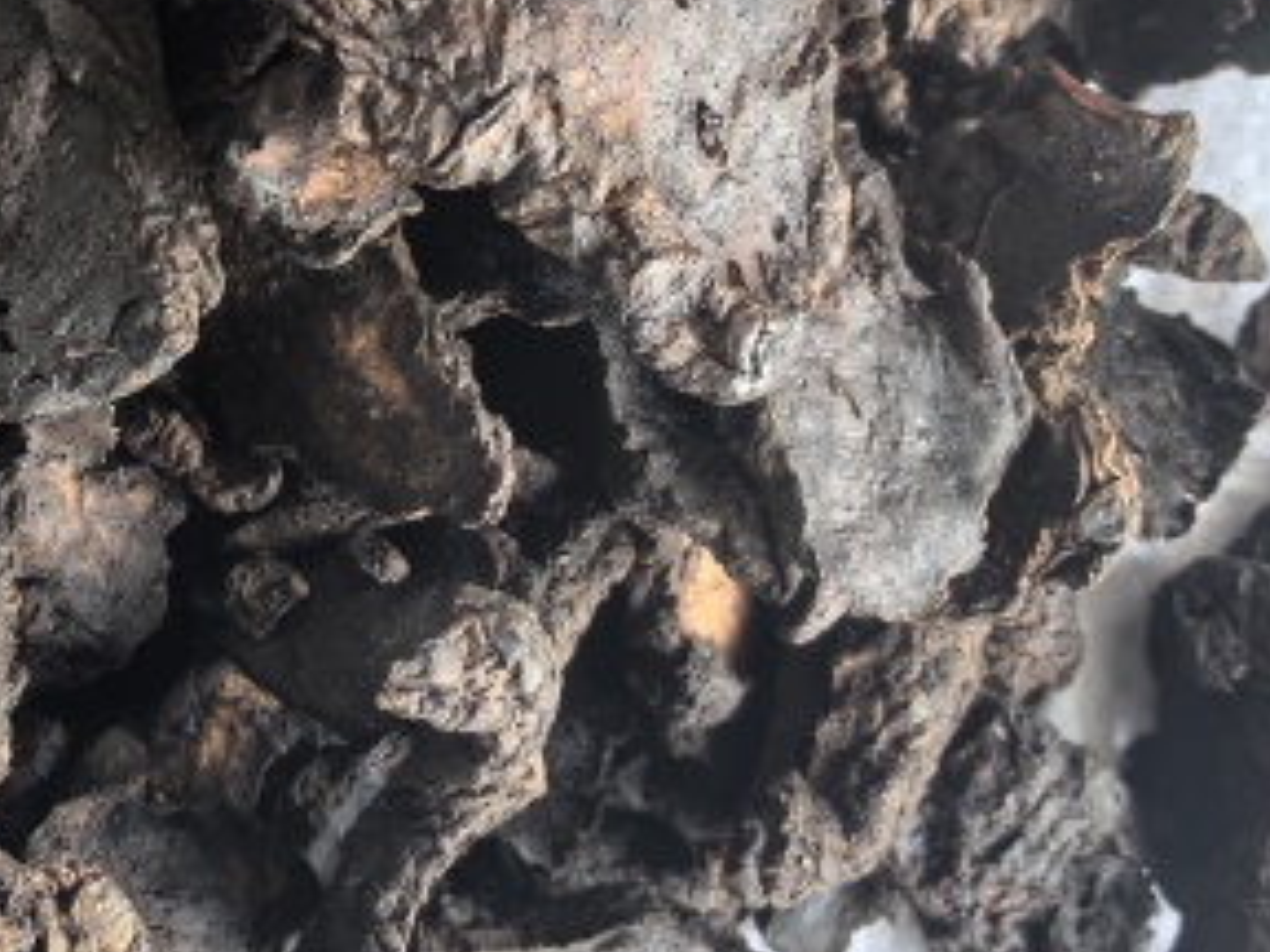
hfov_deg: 24.5
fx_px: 2752
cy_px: 229
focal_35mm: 75
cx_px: -62
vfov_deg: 19.5
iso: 250
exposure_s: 1/100
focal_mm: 5.75
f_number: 2
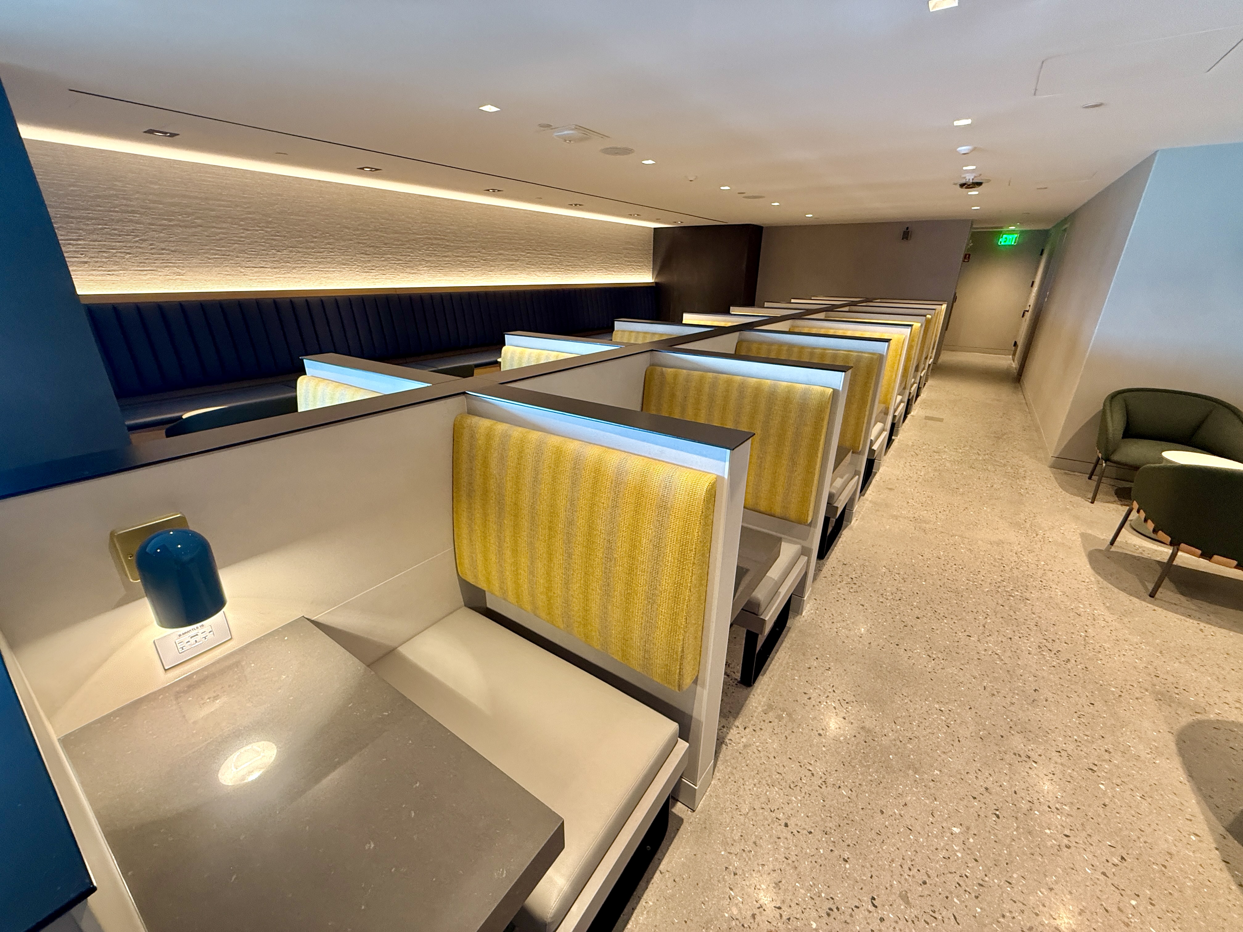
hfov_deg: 102.1
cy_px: 466
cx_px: 622
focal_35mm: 14
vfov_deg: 85.7
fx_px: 503
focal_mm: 2.22
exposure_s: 1/60
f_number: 2.2
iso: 250
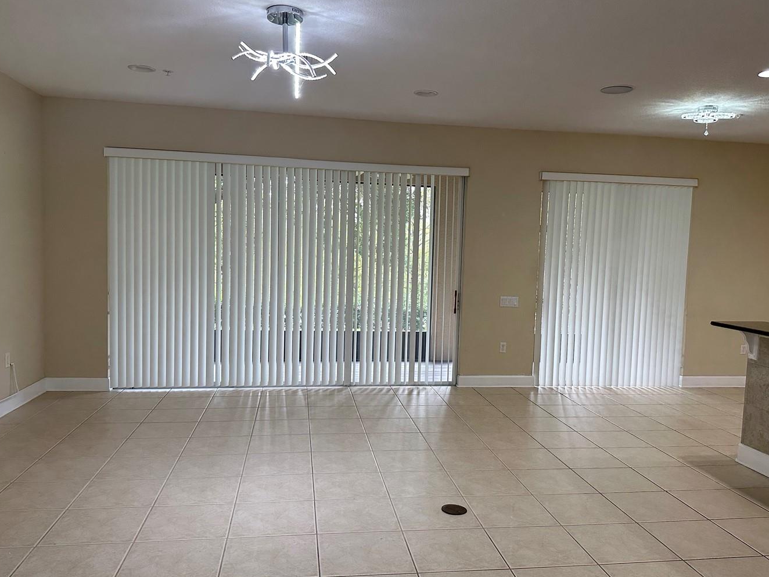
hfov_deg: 61.6
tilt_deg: -4.7
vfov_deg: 48.2
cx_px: 400
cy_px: 298
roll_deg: -2.1
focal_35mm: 29
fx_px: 644
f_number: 1.78
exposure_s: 1/120
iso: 200
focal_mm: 6.86
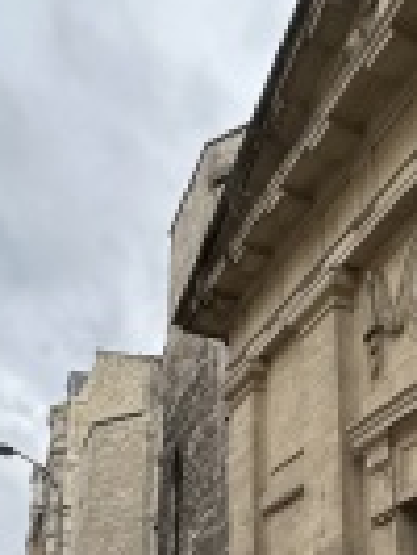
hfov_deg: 33.9
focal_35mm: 42
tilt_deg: +12.9
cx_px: 121
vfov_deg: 38.0
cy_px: 597
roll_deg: -3.6
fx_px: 674
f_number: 2.2
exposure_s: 1/1335
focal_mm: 2.22
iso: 50
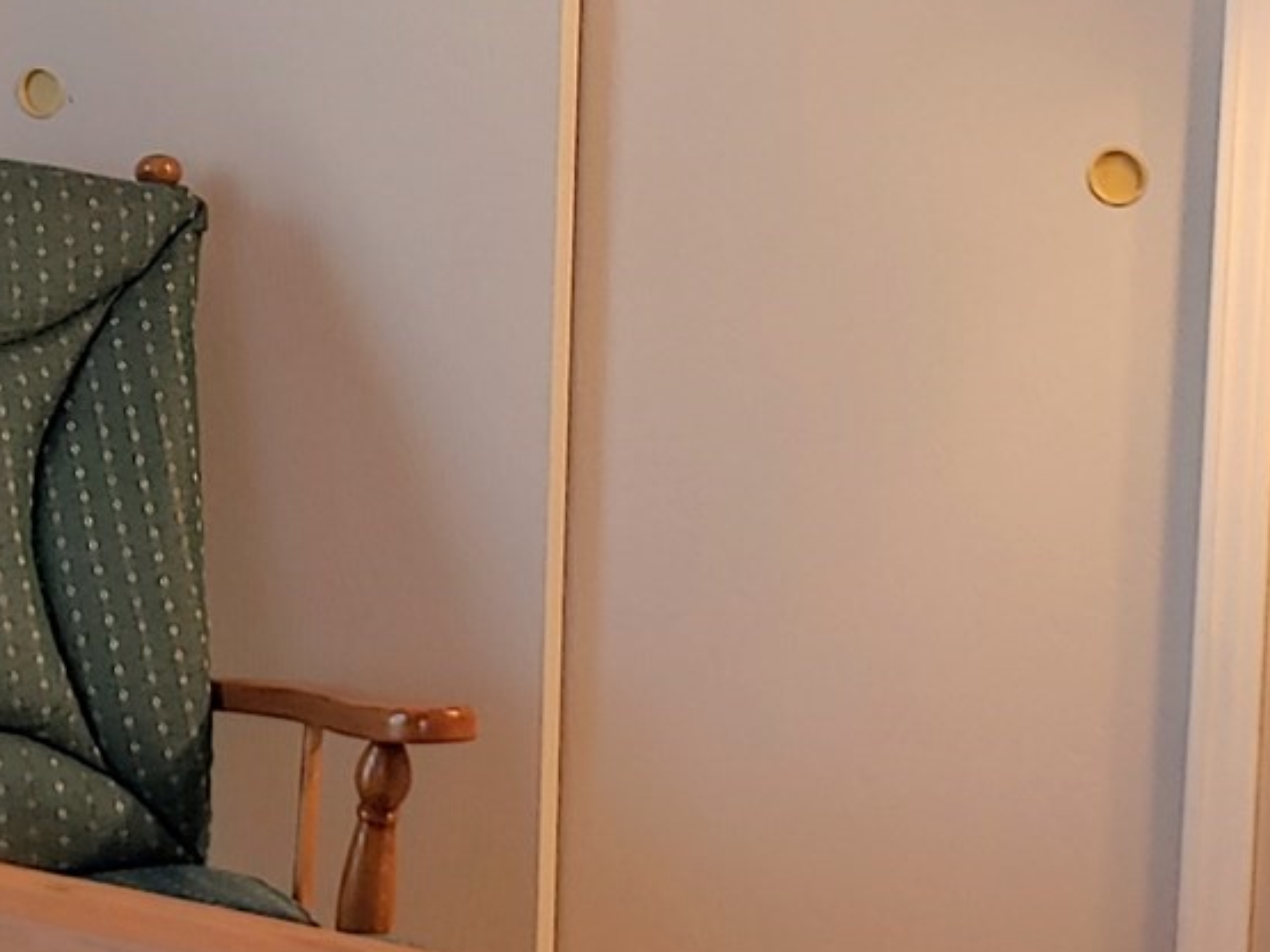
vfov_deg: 15.2
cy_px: 48
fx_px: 3521
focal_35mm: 96
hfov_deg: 20.4
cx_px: 396
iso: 100
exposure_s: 1/60
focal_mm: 4.3
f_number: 2.4
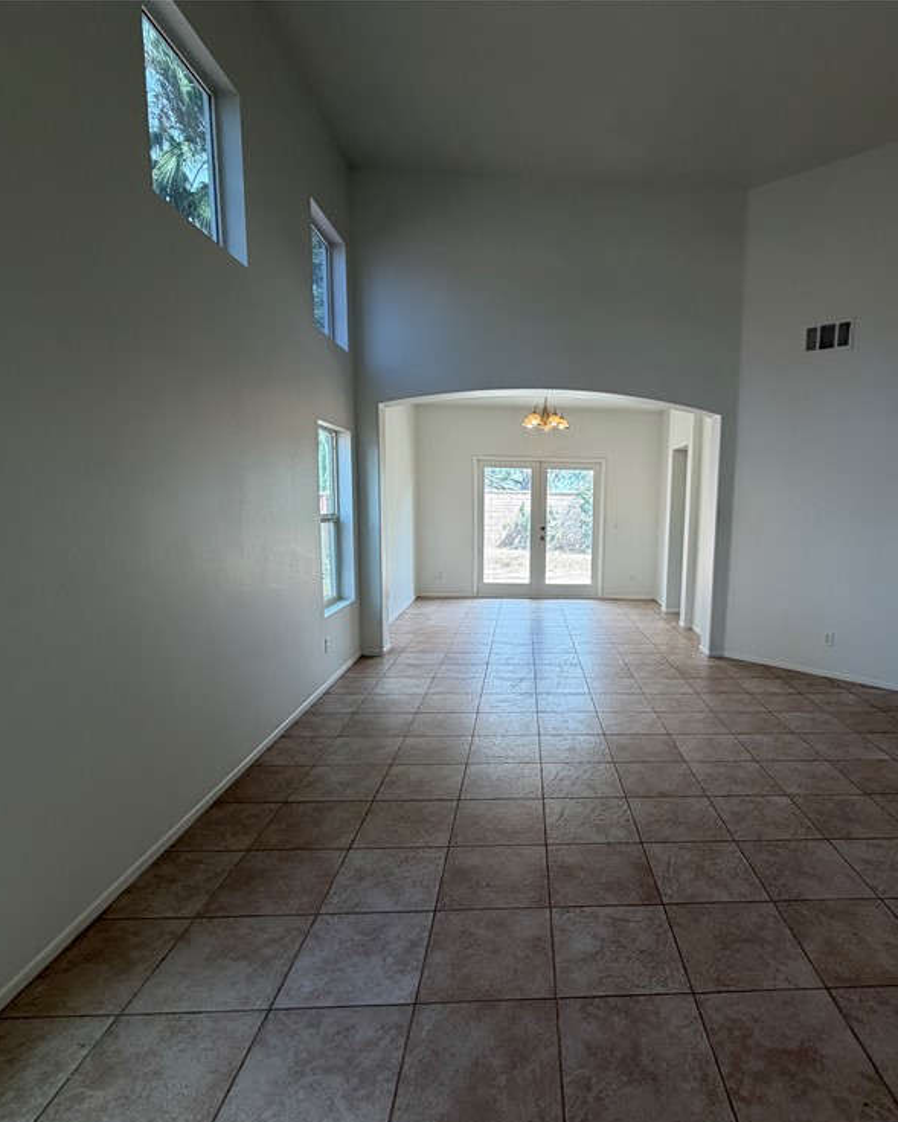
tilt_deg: -8.7
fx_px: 631
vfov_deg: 83.2
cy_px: 584
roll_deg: -0.4
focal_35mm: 19
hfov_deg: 69.6
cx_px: 569
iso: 80
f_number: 2.2
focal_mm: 2.22
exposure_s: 1/120
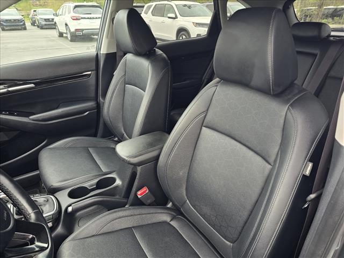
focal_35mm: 23
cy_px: 129
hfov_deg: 73.9
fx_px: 229
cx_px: 172
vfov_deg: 58.9
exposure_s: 1/182
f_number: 1.7
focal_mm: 6.3
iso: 64
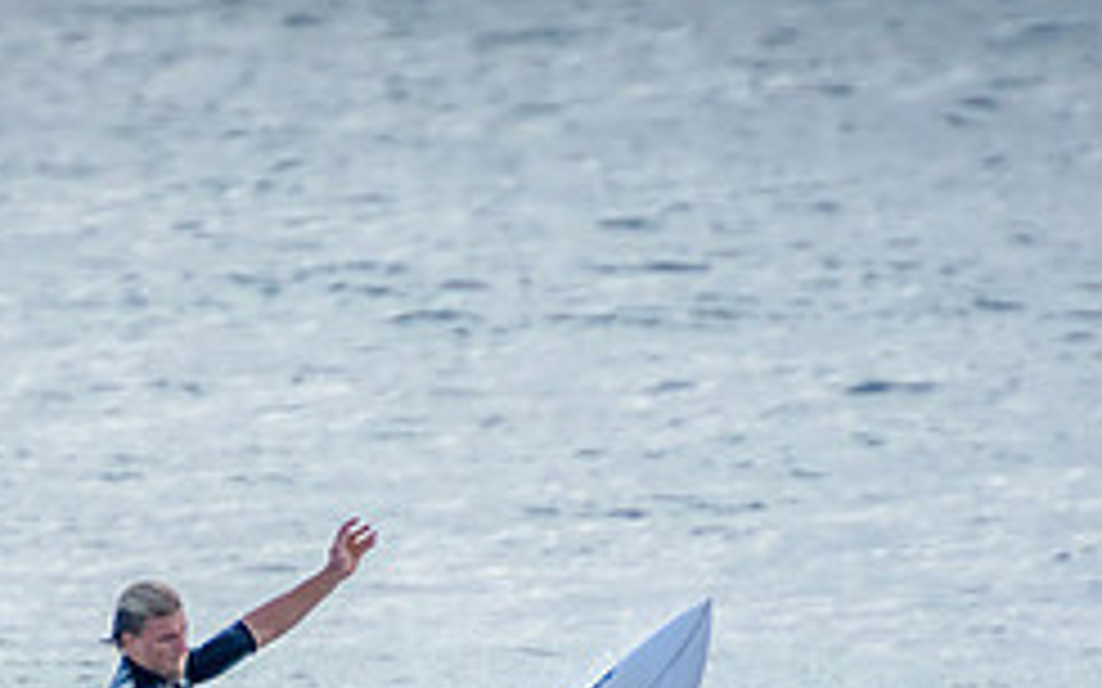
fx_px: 43478
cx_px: 337
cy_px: 794
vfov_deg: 0.9
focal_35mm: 1448
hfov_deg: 1.5
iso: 500
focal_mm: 400
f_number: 5.6
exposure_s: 1/2000
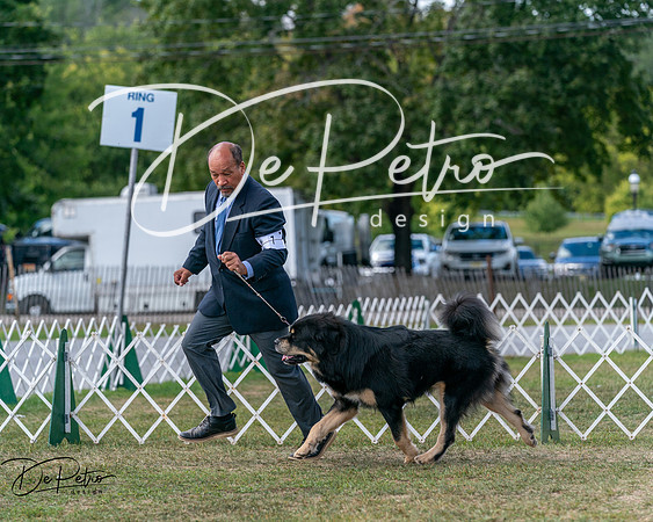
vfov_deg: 9.4
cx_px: 326
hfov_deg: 11.7
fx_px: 3177
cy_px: 261
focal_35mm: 164
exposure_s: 1/2000
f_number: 4
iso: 400
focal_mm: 146
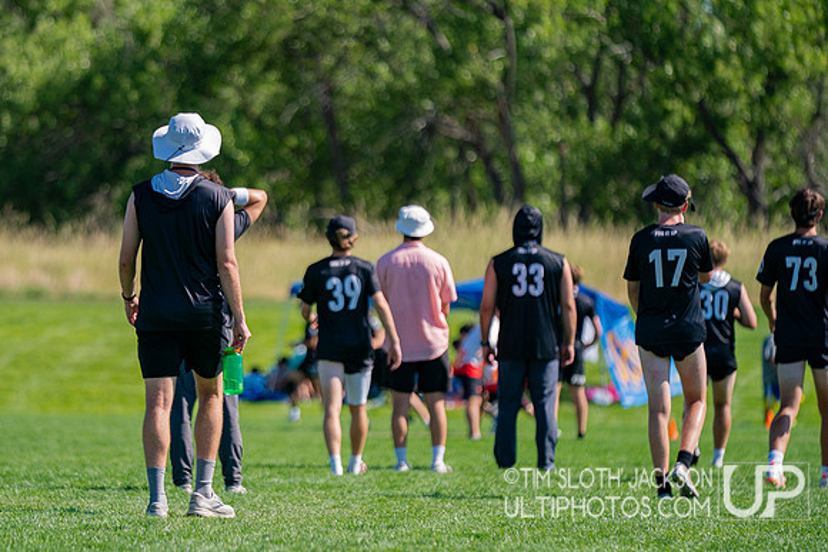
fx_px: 5897
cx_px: 299
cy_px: 288
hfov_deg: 8.0
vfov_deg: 5.4
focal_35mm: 256
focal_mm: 200
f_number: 2.8
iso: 400
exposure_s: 1/6400
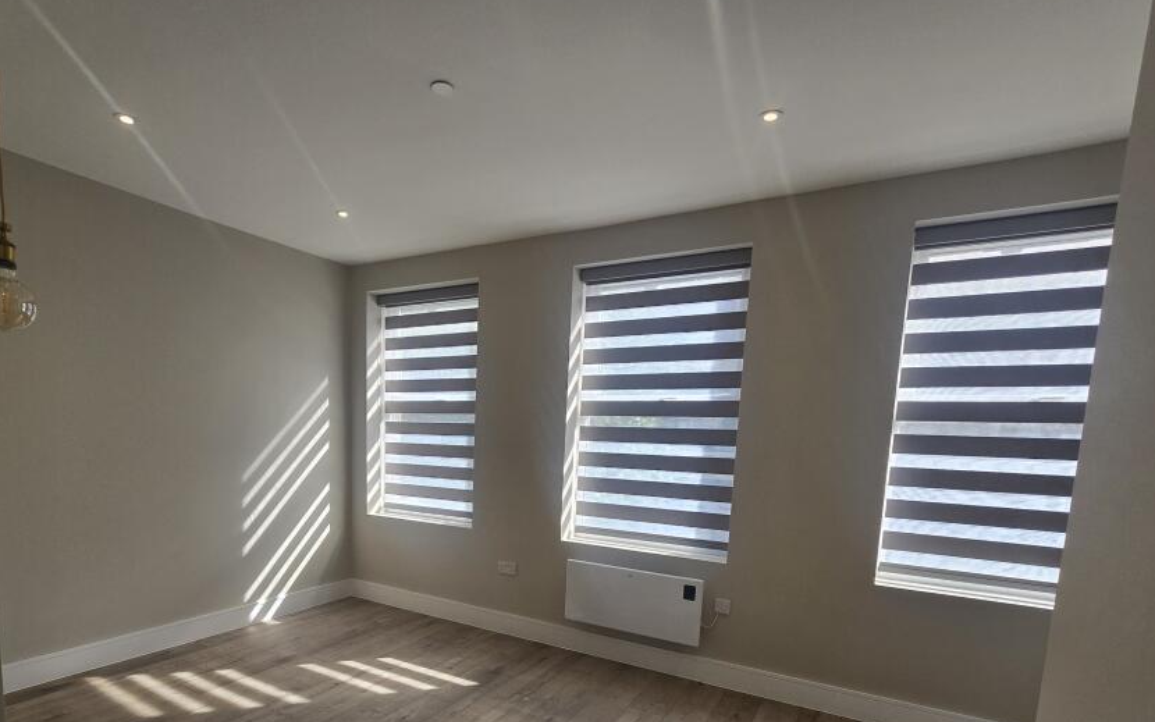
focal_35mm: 17
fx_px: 535
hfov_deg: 93.9
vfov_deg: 65.1
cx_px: 508
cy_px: 515
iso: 50
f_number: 2.2
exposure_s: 1/320
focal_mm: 2.2
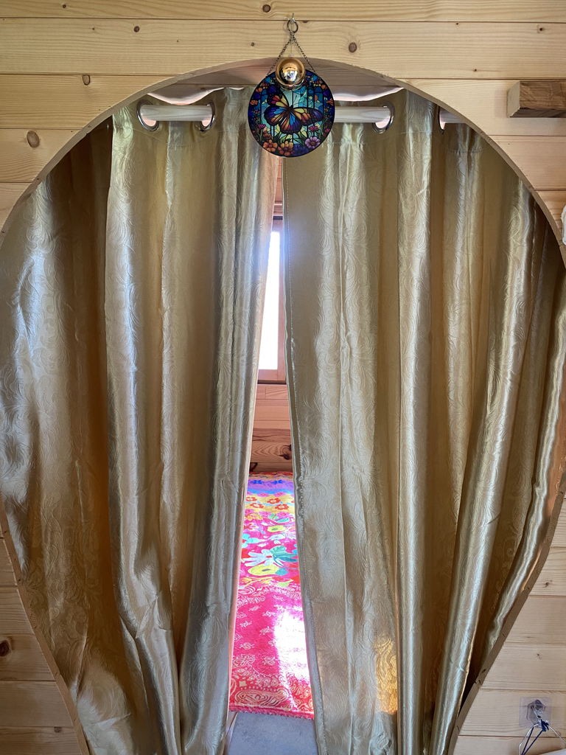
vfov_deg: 67.3
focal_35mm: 26
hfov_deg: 53.1
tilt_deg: -4.6
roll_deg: -1.8
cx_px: 283
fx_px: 567
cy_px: 378
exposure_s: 1/60
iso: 250
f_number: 1.8
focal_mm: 4.25
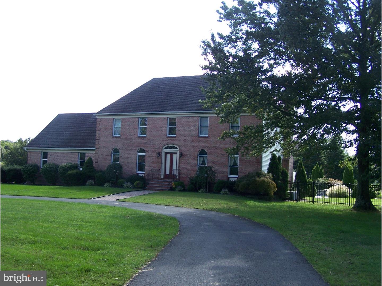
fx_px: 441
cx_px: 191
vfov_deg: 36.0
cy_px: 143
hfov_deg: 46.8
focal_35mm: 40
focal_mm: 6.7
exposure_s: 1/400
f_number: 2.8
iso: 80
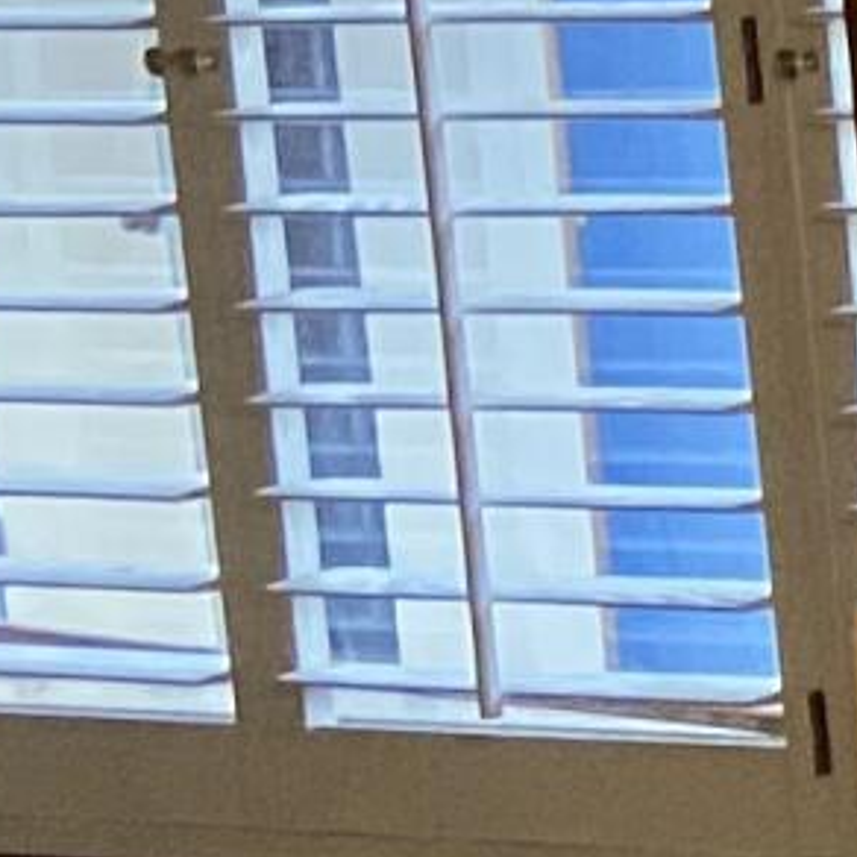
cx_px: 3613
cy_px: 992
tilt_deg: -8.5
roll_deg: +0.8
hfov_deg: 6.0
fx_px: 6610
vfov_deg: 7.4
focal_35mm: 236
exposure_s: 1/60
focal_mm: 4.25
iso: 320
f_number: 1.8
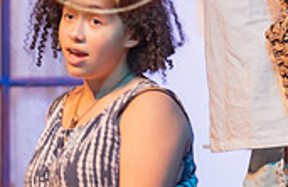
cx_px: 316
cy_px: -140
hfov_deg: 3.0
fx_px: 5483
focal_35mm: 691
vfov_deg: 1.9
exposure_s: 1/250
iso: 2200
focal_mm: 200
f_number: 2.8
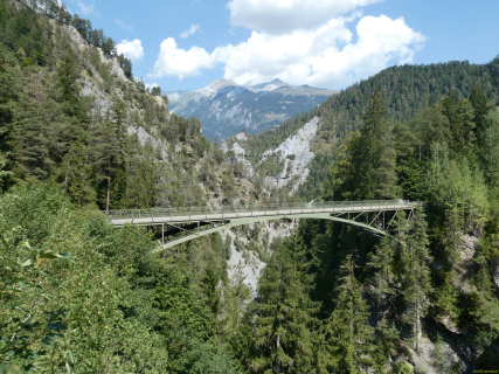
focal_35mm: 26
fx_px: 375
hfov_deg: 67.3
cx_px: 250
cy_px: 187
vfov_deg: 53.0
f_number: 3.4
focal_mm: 4.7
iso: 80
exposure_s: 1/640
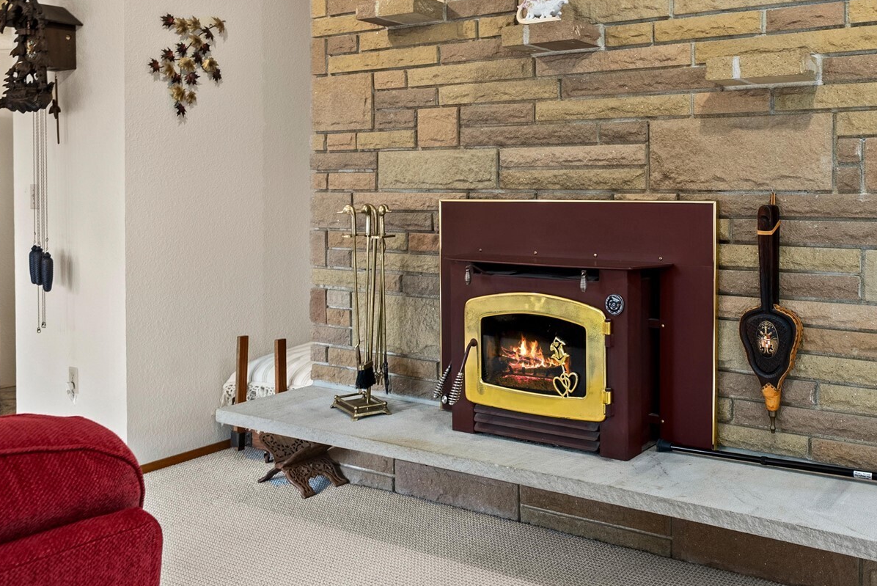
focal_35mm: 34
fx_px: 829
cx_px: 610
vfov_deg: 38.7
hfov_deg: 54.2
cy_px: 216
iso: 1000
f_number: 7.1
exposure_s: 1/2
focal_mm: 24
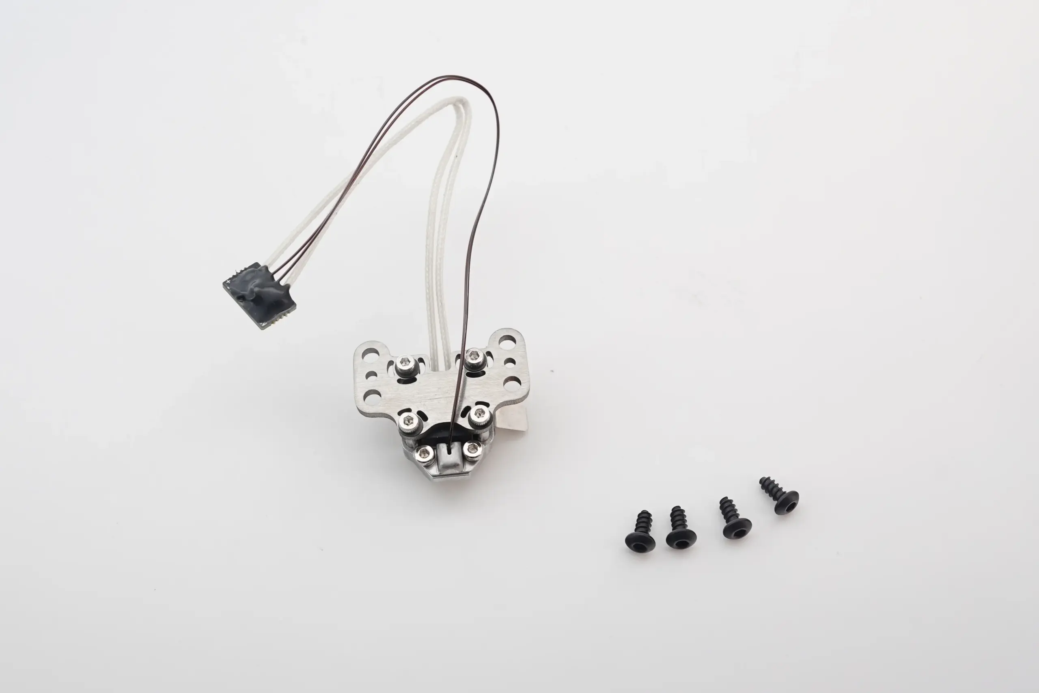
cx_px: 520
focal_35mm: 36
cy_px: 346
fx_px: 1039
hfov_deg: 53.1
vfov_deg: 36.9
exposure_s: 1/160
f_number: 8
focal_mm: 24
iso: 800
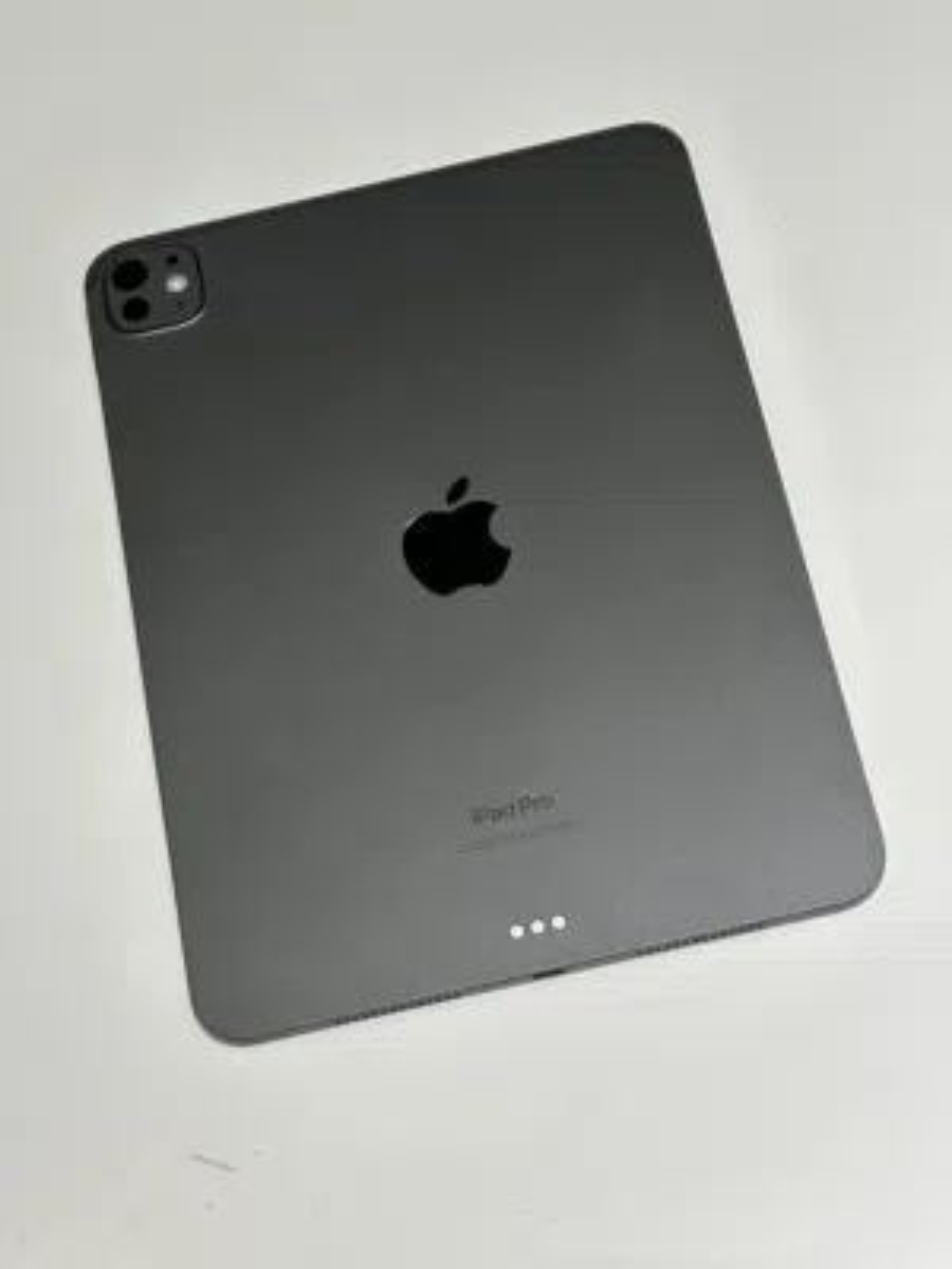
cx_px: 476
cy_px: 634
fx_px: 2824
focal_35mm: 77
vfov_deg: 25.3
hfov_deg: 19.1
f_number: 2.8
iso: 64
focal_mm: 9
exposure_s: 1/100
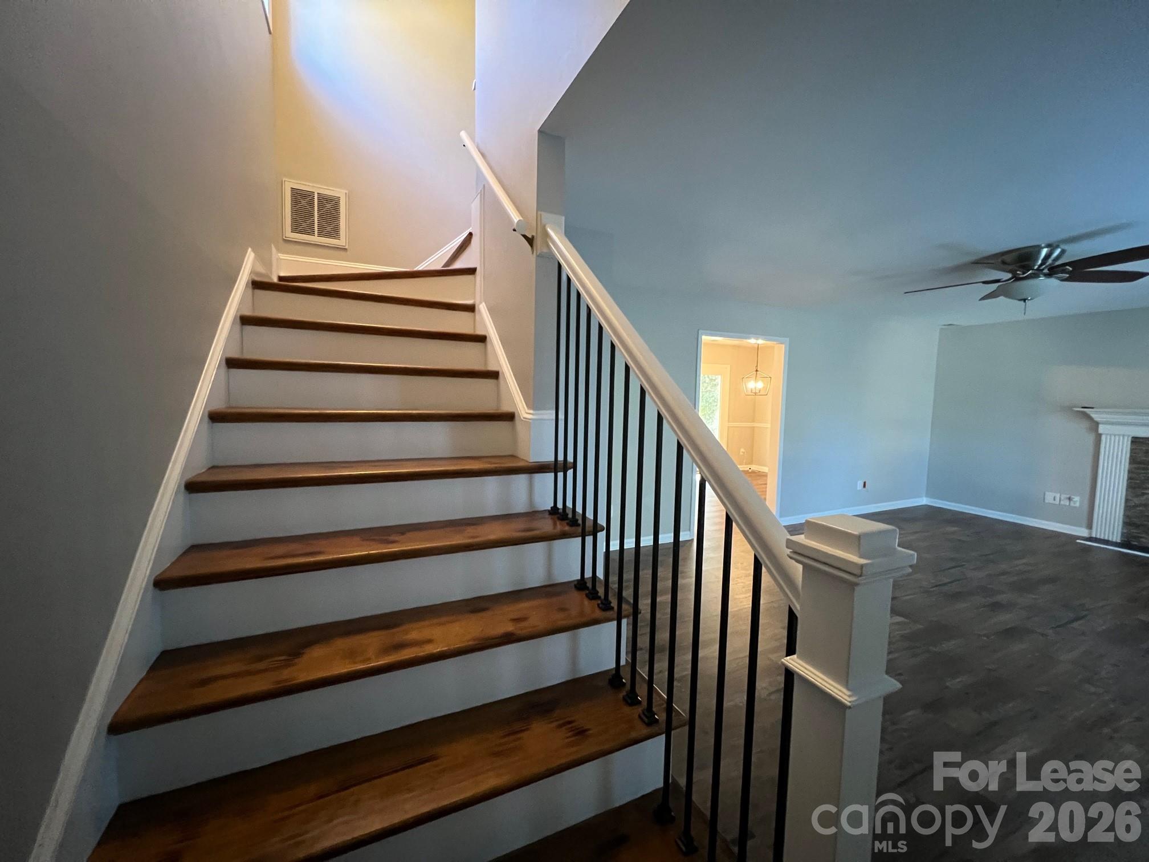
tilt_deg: -4.1
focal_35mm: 13
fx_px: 432
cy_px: 431
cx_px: 574
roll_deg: -0.7
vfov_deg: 89.9
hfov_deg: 106.2
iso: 800
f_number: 1.8
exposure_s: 1/40
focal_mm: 1.57
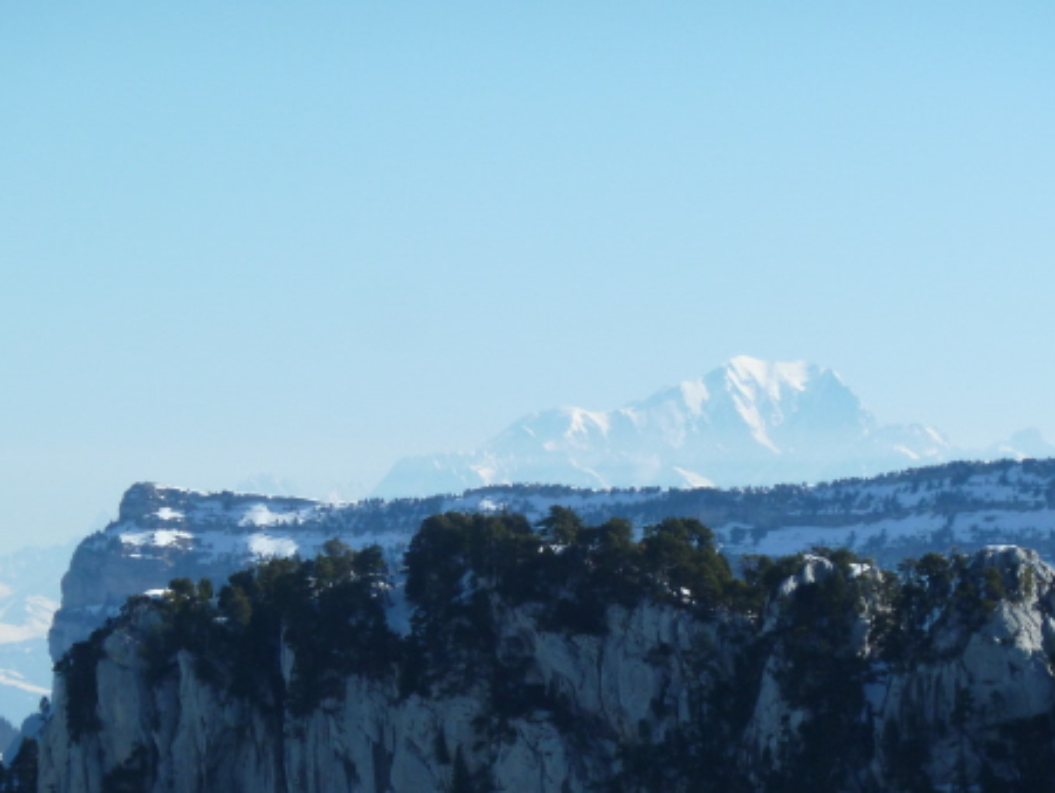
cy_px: 517
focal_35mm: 319
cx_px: 517
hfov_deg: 6.2
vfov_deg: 4.7
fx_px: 9730
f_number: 5
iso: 160
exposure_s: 1/640
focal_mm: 37
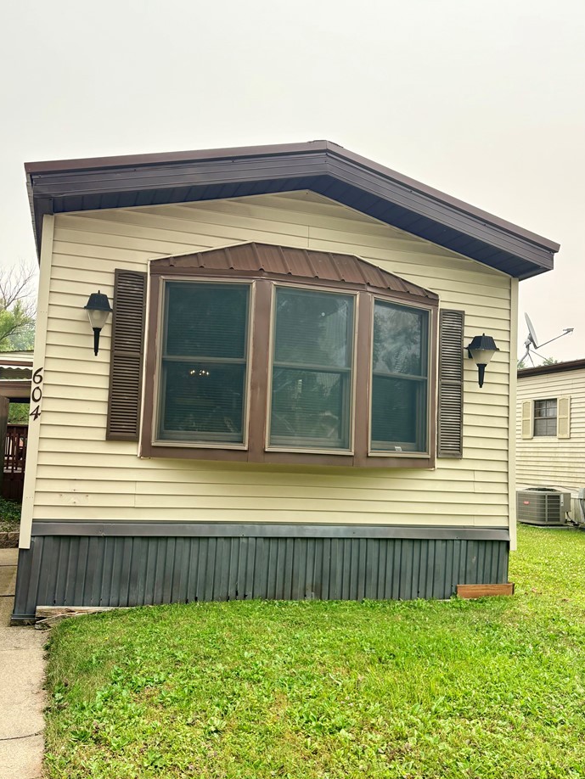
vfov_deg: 61.6
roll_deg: -2.6
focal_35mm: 29
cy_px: 406
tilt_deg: +4.0
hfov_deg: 48.2
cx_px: 265
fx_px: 653
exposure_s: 1/3623
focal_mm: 5.96
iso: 64
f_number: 1.6
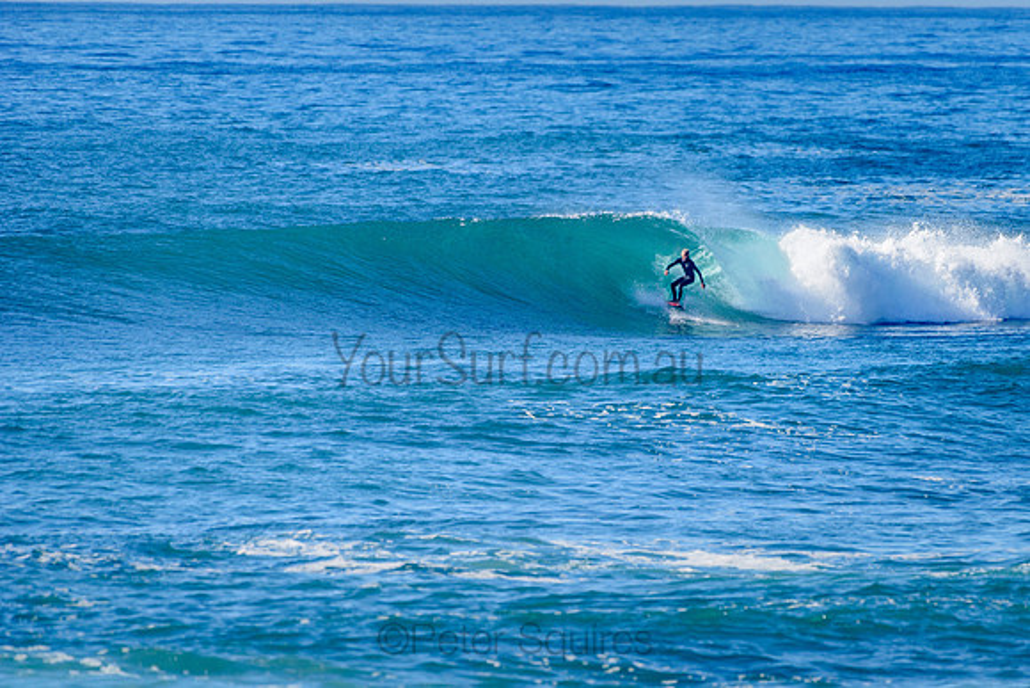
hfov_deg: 3.4
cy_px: 293
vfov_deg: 2.2
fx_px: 17548
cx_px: 632
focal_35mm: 613
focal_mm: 500
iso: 250
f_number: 5.6
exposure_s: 1/2000
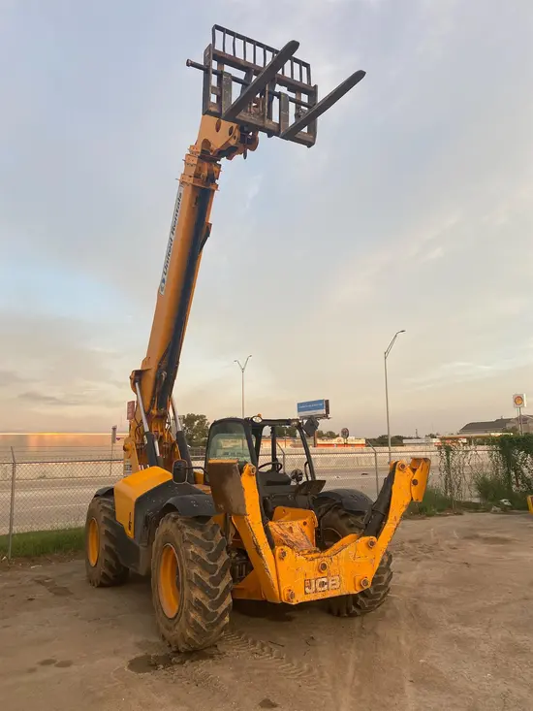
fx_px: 534
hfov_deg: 53.1
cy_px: 356
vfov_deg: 67.3
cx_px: 266
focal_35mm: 26
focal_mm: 4.25
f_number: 1.8
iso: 32
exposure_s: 1/277
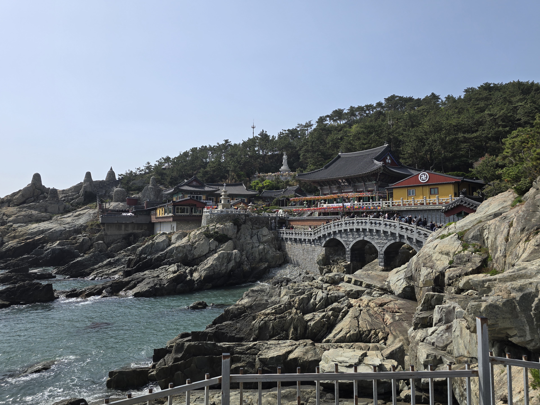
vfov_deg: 56.8
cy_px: 199
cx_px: 266
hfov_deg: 71.6
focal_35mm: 24
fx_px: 374
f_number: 1.7
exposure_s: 1/1182
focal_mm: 6.3
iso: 12
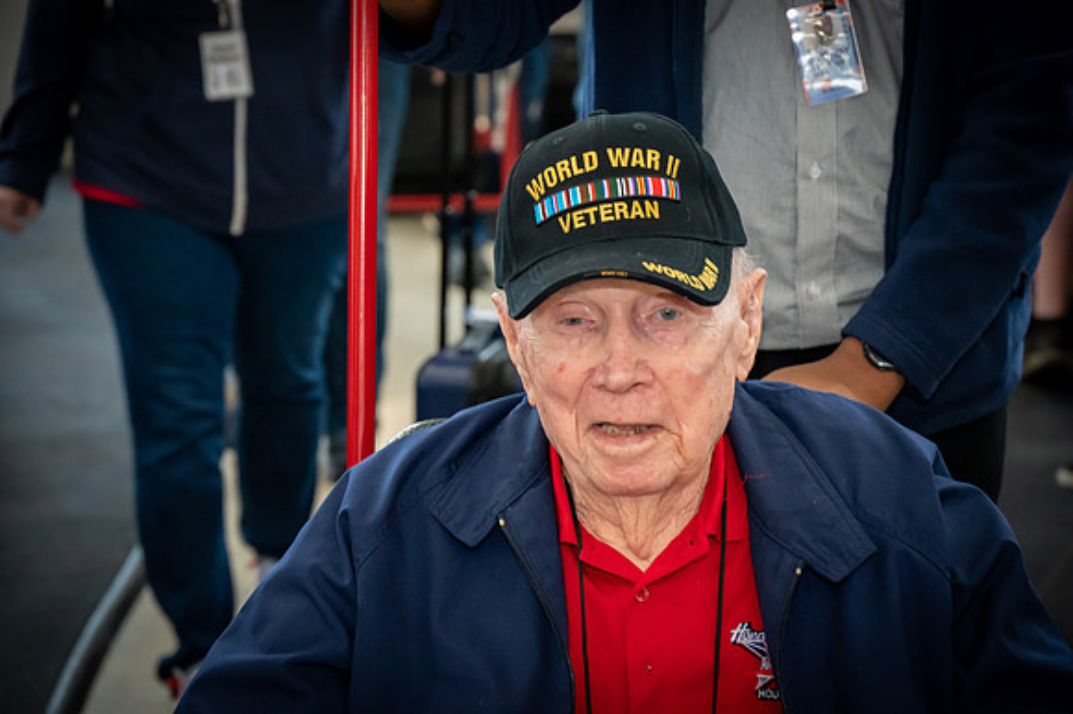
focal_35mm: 104
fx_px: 3098
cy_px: 357
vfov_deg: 13.1
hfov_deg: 19.7
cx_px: 536
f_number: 6.3
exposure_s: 1/100
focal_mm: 104
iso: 9000
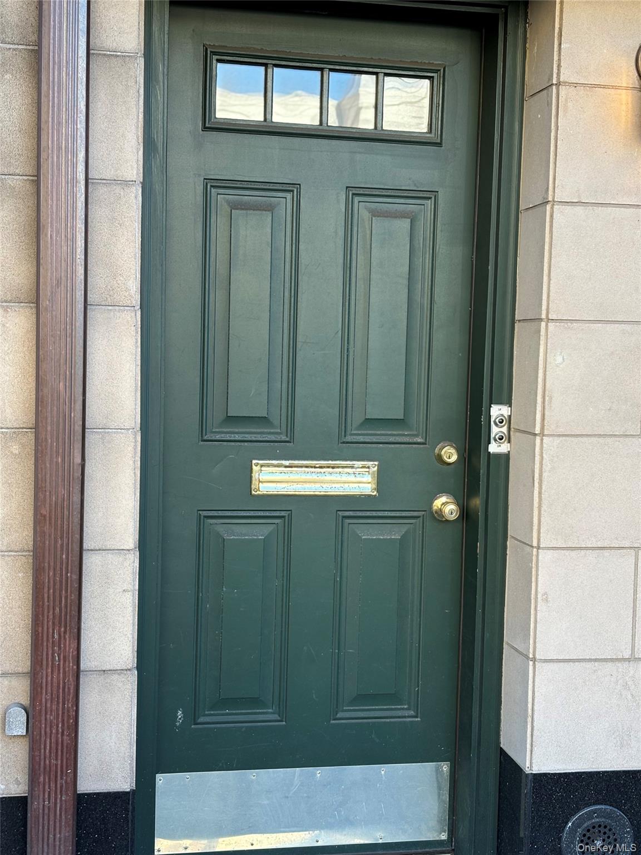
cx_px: 320
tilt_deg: -3.8
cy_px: 428
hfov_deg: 28.0
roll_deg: -1.6
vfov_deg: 36.8
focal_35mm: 52
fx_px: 1284
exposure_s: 1/120
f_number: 1.6
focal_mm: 5.96
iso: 32
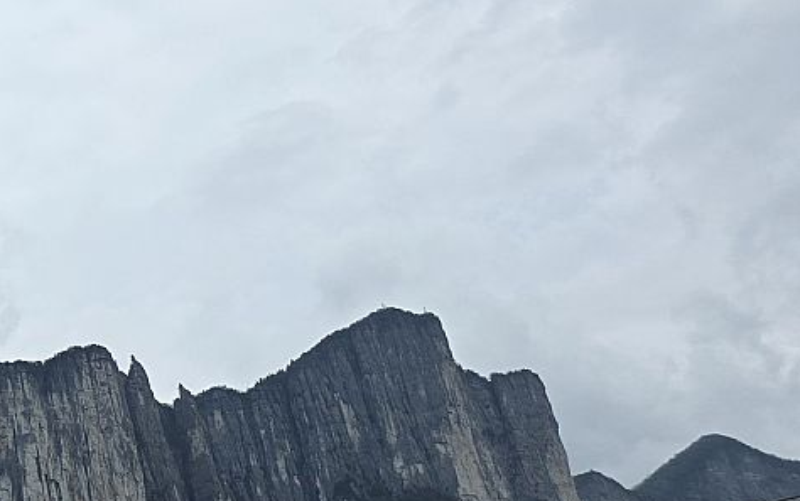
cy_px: 165
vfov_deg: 17.6
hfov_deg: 22.6
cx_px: -408
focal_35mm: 74
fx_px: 1615
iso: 80
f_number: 1.7
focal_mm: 6.25
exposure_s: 1/7333
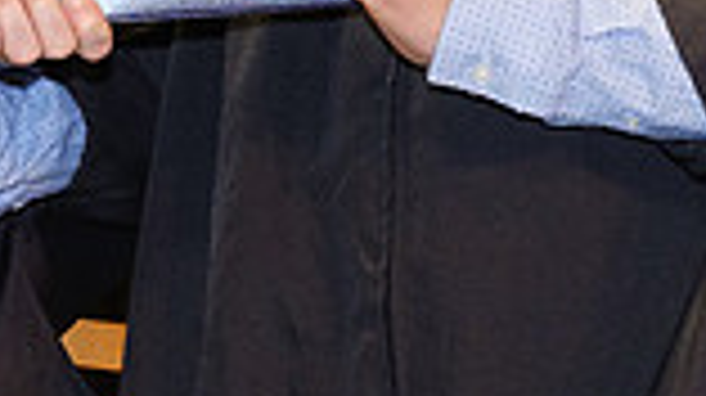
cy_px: -211
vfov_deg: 5.8
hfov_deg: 10.4
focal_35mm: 207
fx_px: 3872
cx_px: 236
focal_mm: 22.7
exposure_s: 1/125
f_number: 4
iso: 1250
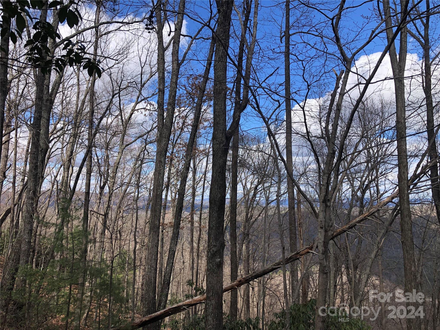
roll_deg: +0.8
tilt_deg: +6.2
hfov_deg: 63.4
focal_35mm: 28
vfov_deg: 49.7
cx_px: 220
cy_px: 165
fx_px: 356
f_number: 1.8
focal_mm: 3.99
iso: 20
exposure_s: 1/1200
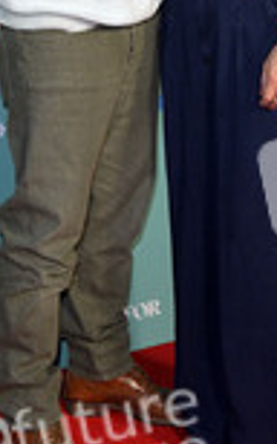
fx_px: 1150
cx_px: 144
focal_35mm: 95
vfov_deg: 21.3
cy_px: 26
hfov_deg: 13.7
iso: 1600
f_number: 6.3
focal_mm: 36
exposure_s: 1/250
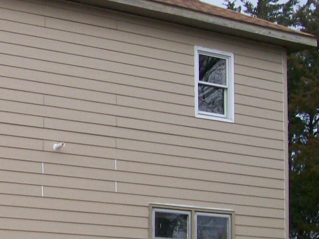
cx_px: -99
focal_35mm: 104
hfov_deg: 17.7
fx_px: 958
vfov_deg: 14.1
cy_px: 189
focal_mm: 6
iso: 80
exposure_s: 1/106
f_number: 2.7
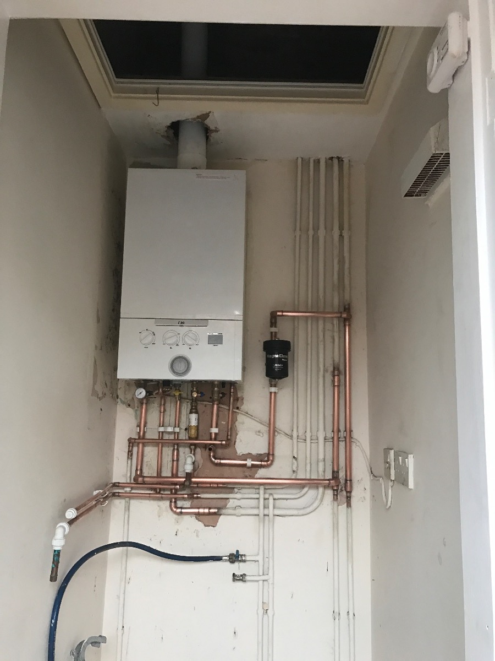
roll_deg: -0.8
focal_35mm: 28
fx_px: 534
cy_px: 330
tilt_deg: +8.7
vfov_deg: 63.4
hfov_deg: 49.7
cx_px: 248
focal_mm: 3.99
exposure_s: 1/17
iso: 64
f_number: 1.8
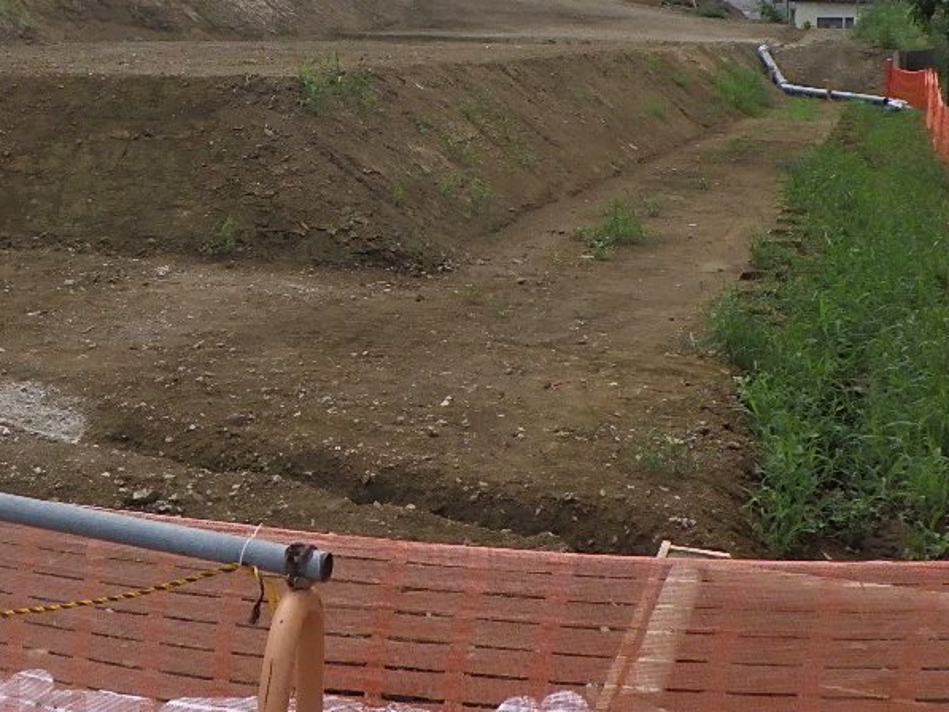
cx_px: 292
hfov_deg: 31.8
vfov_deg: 23.9
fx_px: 1645
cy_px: 102
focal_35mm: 60
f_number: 4.2
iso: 250
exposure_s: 1/1250
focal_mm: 5
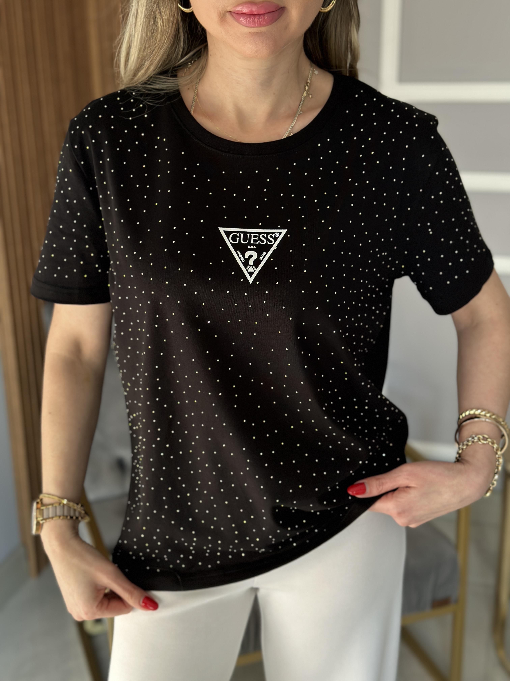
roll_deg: +0.7
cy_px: 340
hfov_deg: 30.3
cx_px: 255
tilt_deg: -21.3
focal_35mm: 48
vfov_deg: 39.7
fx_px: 943
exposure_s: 1/104
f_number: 1.78
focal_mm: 6.86
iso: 125
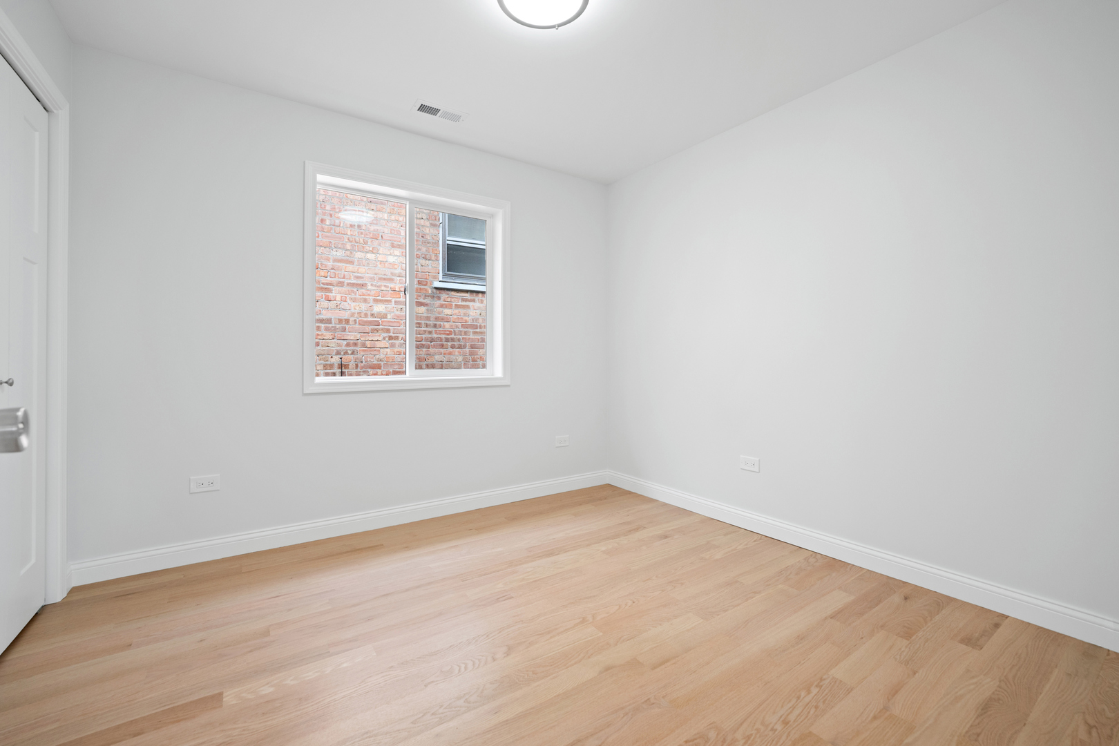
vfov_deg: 53.1
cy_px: 373
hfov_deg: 73.7
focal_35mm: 24
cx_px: 560
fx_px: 746
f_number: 9
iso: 400
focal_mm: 24
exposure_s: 1/15
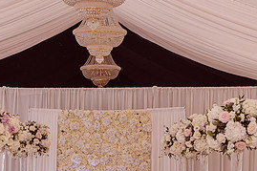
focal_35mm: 127
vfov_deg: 10.7
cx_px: 115
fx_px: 906
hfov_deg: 16.1
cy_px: 183
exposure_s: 1/250
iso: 320
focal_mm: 58
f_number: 5.6
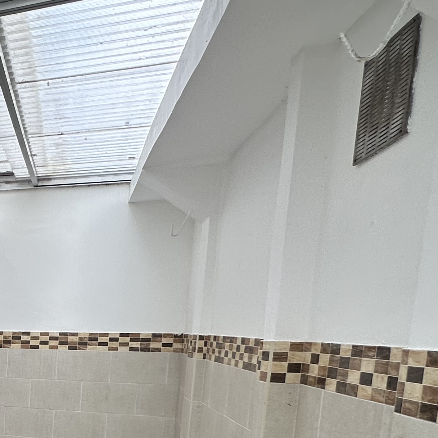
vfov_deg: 38.1
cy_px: 397
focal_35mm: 41
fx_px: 587
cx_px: -200
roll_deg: -1.4
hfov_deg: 28.6
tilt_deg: -7.7
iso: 40
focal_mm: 2.22
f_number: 2.2
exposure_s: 1/234
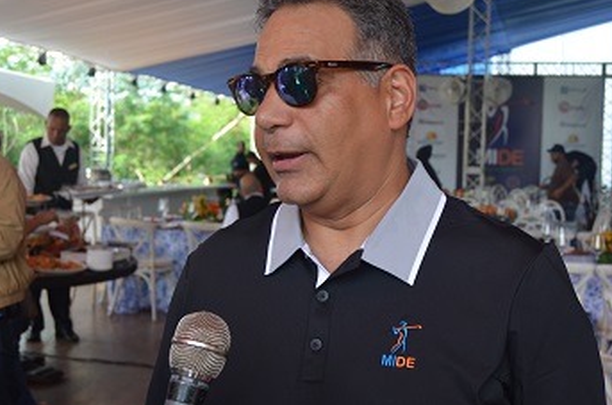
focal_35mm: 56
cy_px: 208
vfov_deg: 24.1
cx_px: 325
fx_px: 950
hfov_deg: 35.7
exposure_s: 1/125
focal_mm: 32
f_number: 5.6
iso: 200
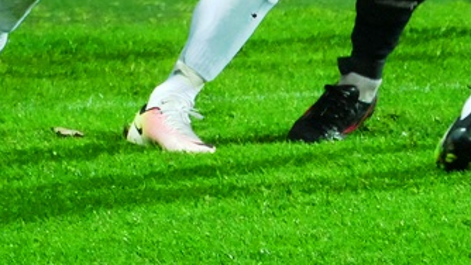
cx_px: 539
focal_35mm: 760
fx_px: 9493
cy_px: -263
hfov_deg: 2.8
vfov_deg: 1.6
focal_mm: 76.94
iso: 3200
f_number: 4
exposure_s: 1/400
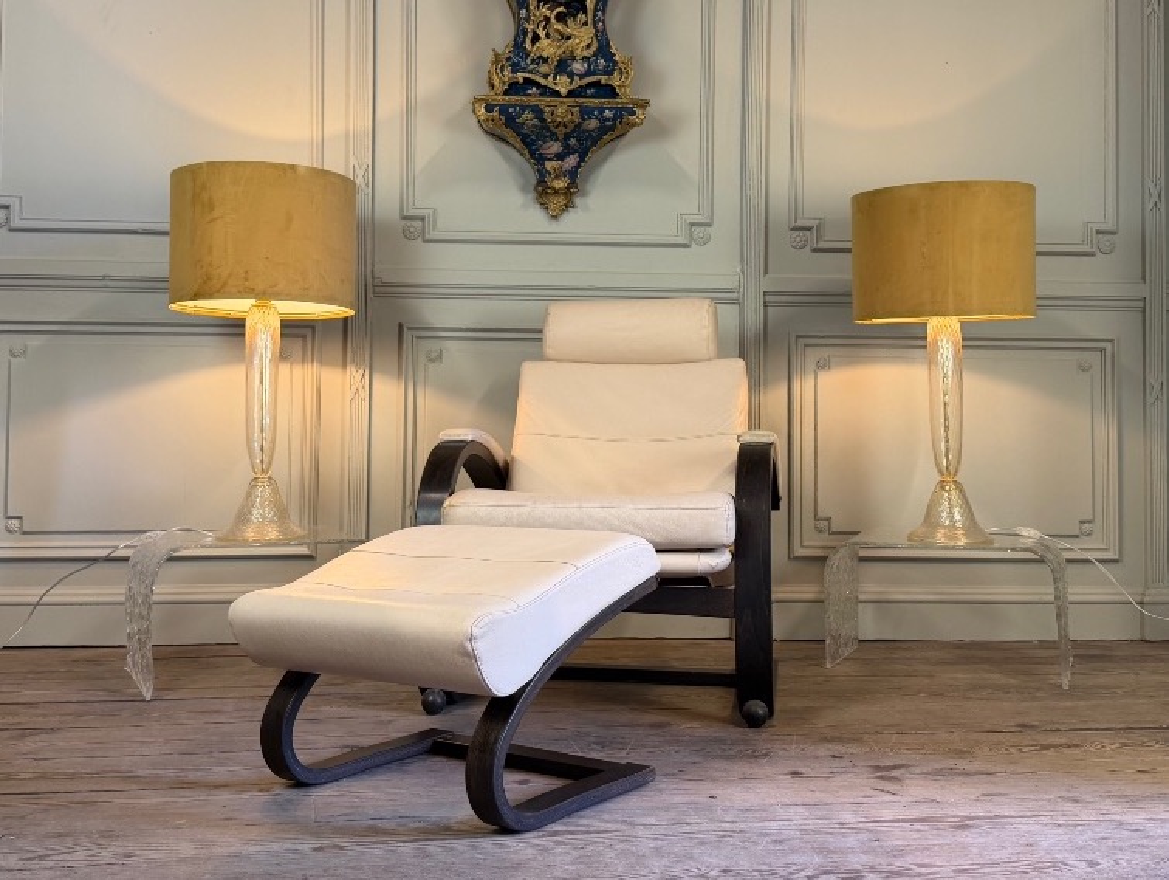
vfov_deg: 56.9
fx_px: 811
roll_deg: +0.0
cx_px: 584
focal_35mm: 24
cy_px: 440
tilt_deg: +2.1
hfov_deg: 71.5
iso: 160
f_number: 1.78
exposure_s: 1/50
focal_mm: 6.76
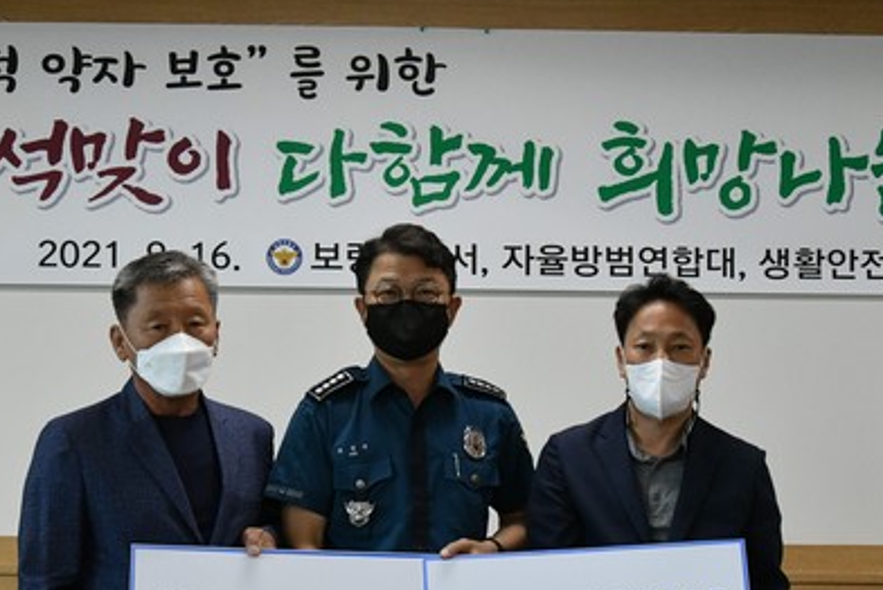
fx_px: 1743
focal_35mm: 71
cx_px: 410
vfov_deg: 19.2
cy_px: 386
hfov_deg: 28.4
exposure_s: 1/320
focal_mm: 32
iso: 3200
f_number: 7.1
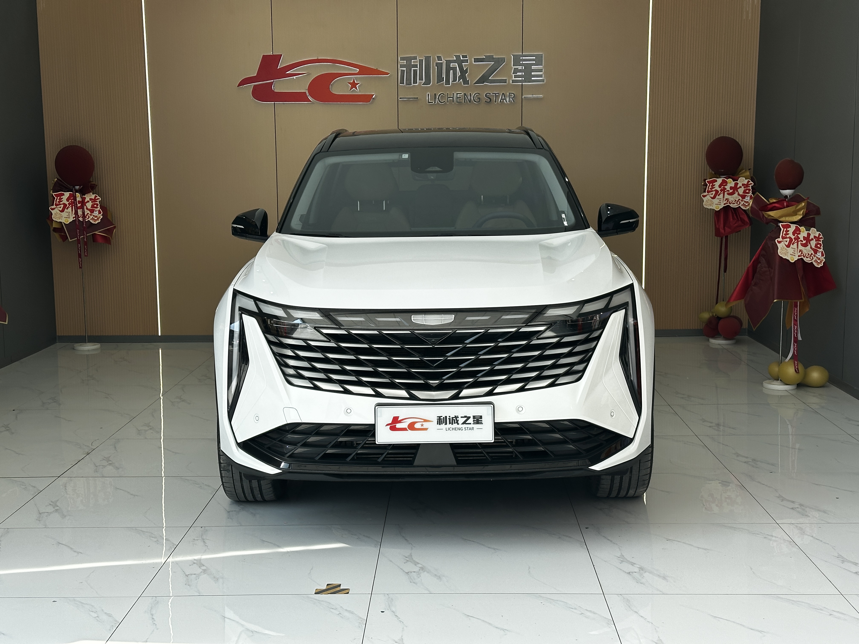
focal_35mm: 48
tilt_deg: -6.6
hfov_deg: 39.7
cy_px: 322
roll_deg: +0.8
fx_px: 1191
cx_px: 430
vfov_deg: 30.3
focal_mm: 6.86
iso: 64
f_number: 1.78
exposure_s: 1/962
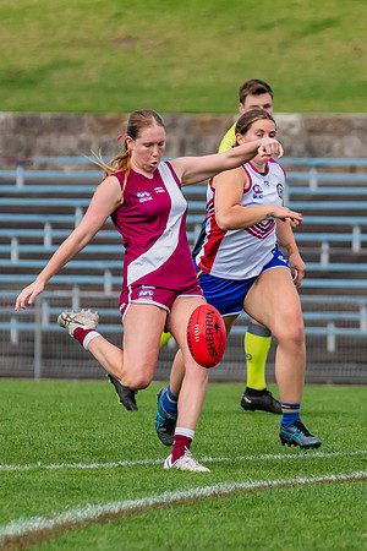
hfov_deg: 1.6
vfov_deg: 2.4
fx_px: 12925
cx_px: 240
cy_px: 229
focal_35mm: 845
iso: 800
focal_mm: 310
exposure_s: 1/1600
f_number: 6.3
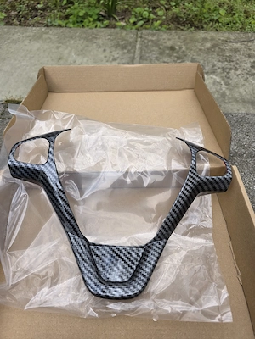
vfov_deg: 73.9
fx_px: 226
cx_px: 128
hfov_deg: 58.9
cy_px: 170
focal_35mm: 23
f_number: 1.7
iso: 25
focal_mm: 6.3
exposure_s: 1/359
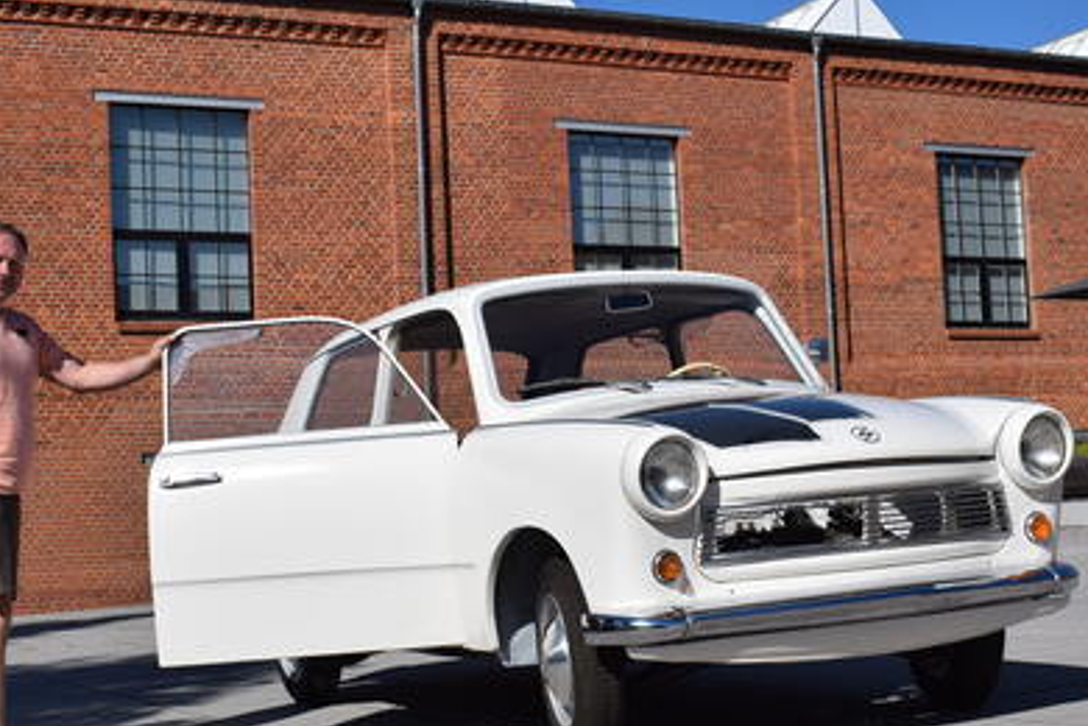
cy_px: 416
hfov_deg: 33.6
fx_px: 1802
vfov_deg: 22.7
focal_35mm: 60
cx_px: 513
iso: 200
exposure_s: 1/500
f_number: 11
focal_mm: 31
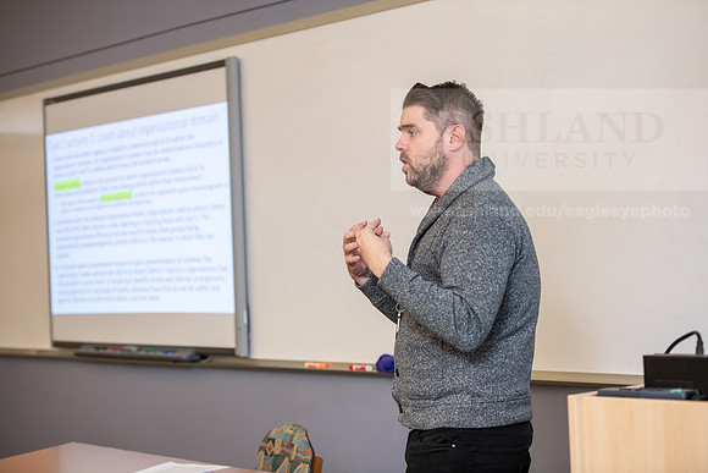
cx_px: 354
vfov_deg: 18.2
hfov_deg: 27.0
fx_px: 1475
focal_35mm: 75
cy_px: 236
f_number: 3.2
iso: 800
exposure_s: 1/200
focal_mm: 75
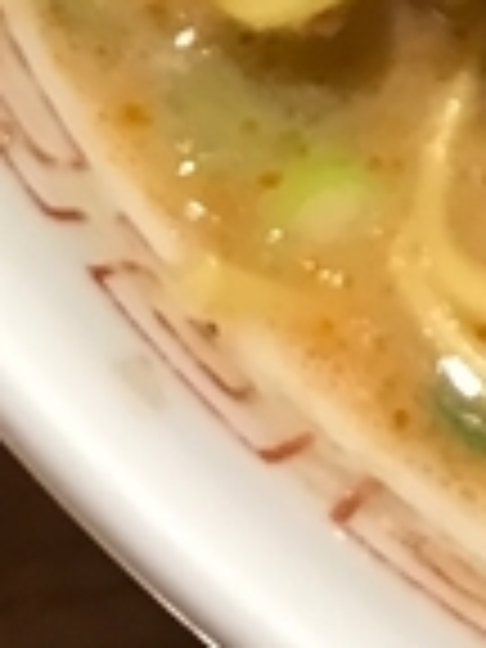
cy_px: -711
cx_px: 1102
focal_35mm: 156
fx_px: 2920
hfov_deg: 8.8
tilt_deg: -48.0
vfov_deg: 11.3
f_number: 1.8
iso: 40
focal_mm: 3.99
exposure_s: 1/30
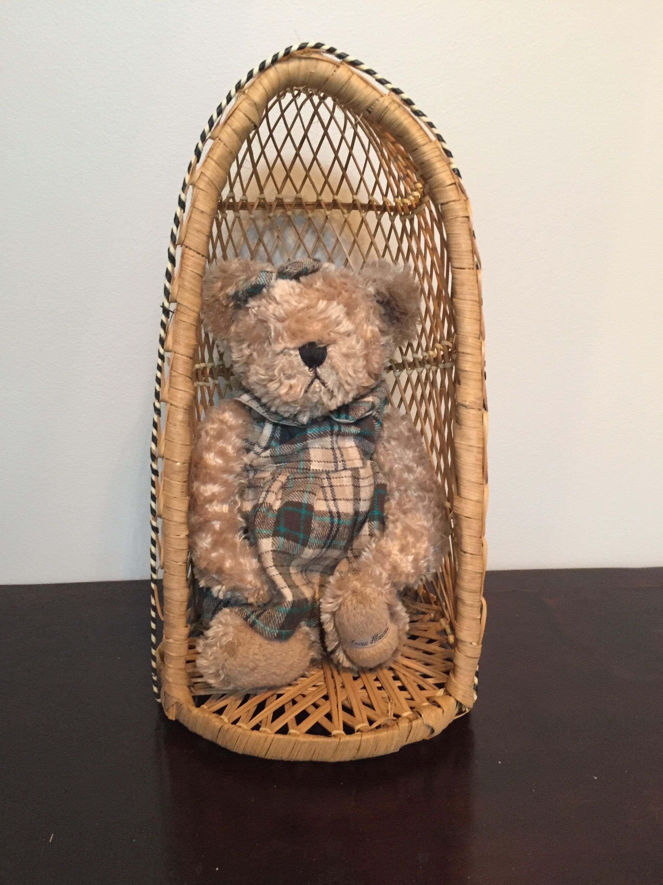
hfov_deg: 48.2
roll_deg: +0.0
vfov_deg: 61.7
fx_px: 741
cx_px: 332
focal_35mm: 29
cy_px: 442
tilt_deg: -16.3
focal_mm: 4.15
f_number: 2.2
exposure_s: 1/20
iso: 250
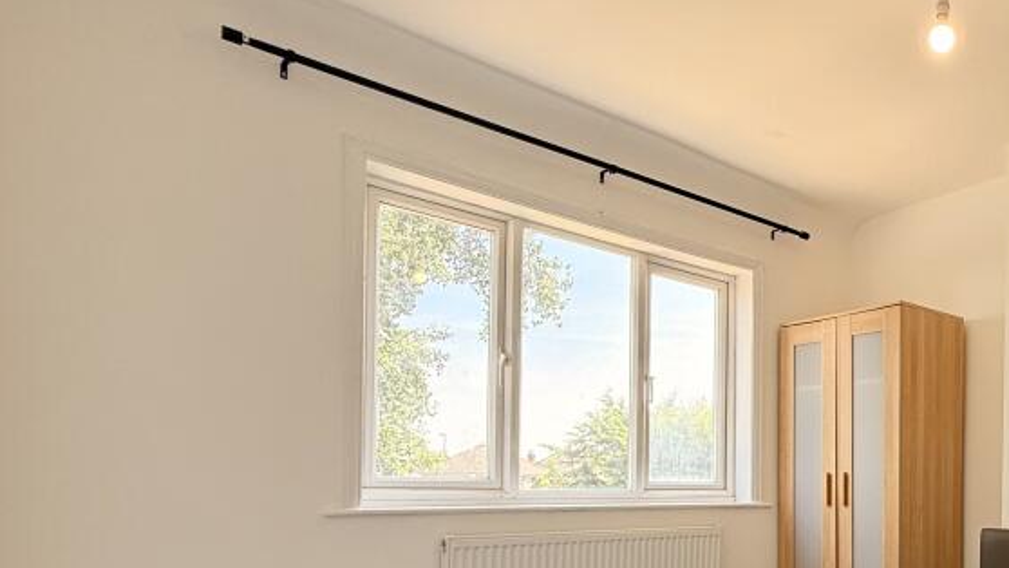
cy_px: 487
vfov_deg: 39.2
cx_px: 881
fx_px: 749
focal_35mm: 28
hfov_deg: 59.3
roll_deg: -0.7
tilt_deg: +0.5
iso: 64
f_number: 2.2
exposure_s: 1/136
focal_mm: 2.22
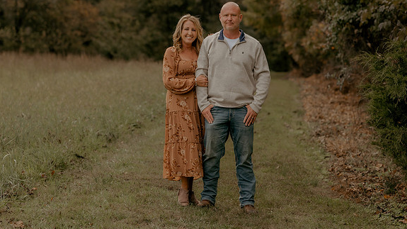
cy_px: 91
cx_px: 168
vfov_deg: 10.8
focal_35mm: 112
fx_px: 1208
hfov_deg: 19.1
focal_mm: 85
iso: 125
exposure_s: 1/640
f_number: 2.8
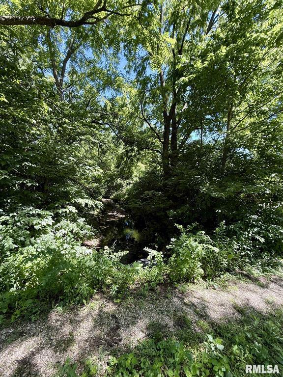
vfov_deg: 102.1
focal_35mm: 14
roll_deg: -1.4
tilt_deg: -2.0
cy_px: 188
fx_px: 153
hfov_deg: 85.7
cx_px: 142
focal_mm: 2.22
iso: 64
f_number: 2.2
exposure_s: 1/100
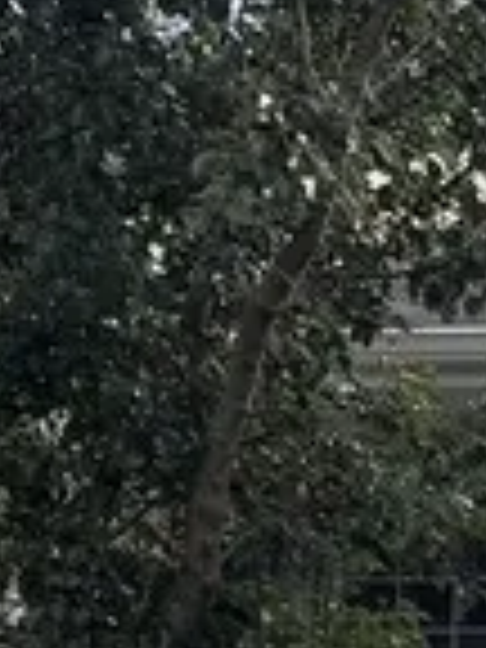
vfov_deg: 10.0
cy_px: 1404
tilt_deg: +1.0
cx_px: 1418
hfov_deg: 7.4
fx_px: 3370
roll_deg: -0.6
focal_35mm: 180
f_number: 1.78
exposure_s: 1/2299
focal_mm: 6.76
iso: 100
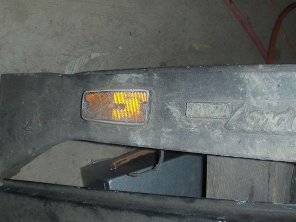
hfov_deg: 44.8
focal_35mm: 42
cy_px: 111
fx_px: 359
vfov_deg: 34.3
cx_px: 149
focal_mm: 6.5
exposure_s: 1/60
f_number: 3.5
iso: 100
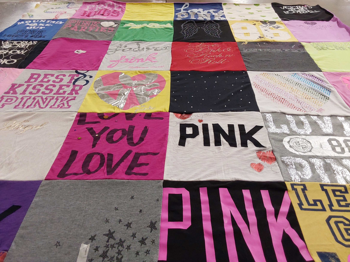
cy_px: 131
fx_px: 283
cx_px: 175
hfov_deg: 63.4
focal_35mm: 28
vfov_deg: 49.7
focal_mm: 2.91
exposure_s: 1/60
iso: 100
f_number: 1.9
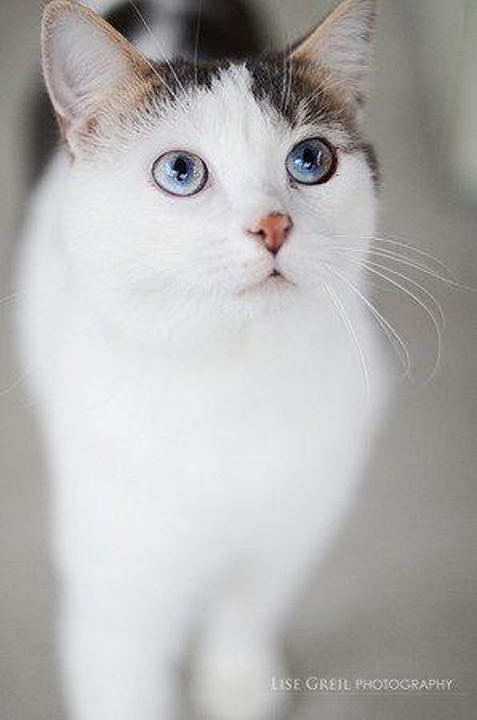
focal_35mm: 75
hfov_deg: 18.1
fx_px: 1497
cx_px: 238
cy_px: 360
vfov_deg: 27.0
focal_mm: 50
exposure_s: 1/1000
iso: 640
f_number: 1.6
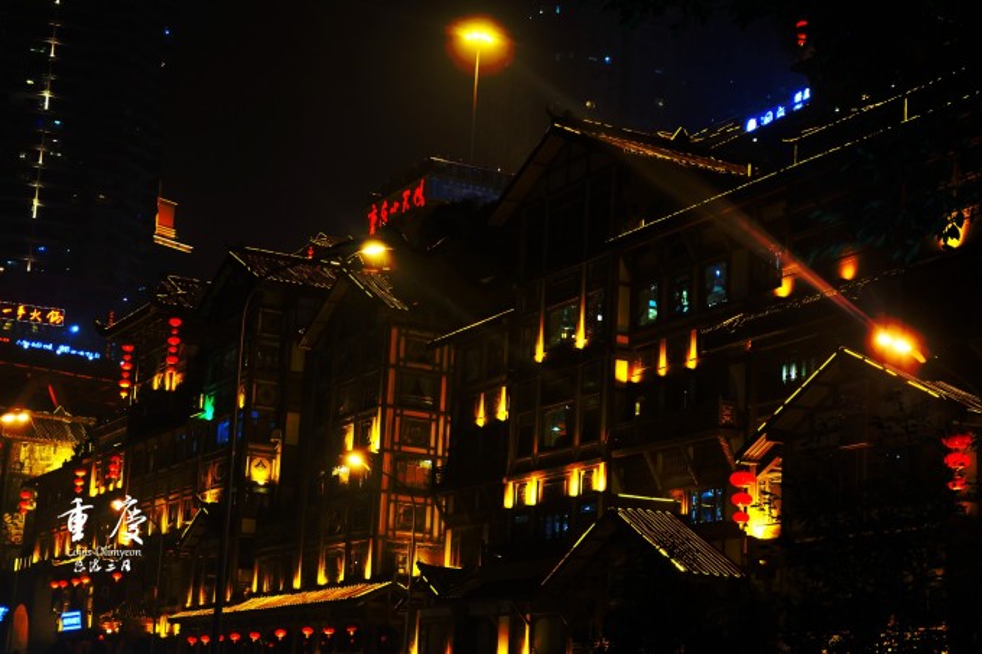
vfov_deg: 20.0
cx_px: 491
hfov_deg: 29.7
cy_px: 327
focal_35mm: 68
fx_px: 1854
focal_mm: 45.2
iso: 3200
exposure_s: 1/28
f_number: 5.6
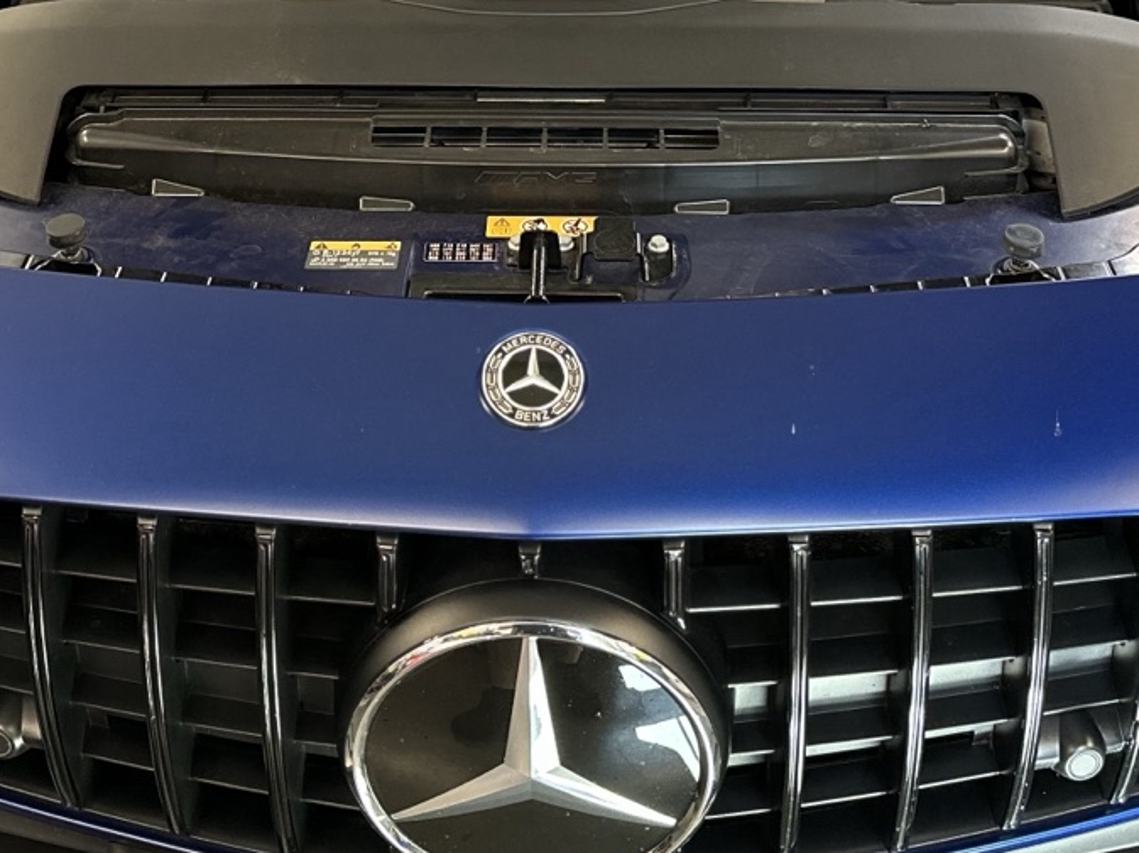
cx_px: 512
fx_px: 1875
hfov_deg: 33.8
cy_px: -110
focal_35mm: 57
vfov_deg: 23.8
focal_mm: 6.86
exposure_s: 1/50
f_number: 1.78
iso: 320
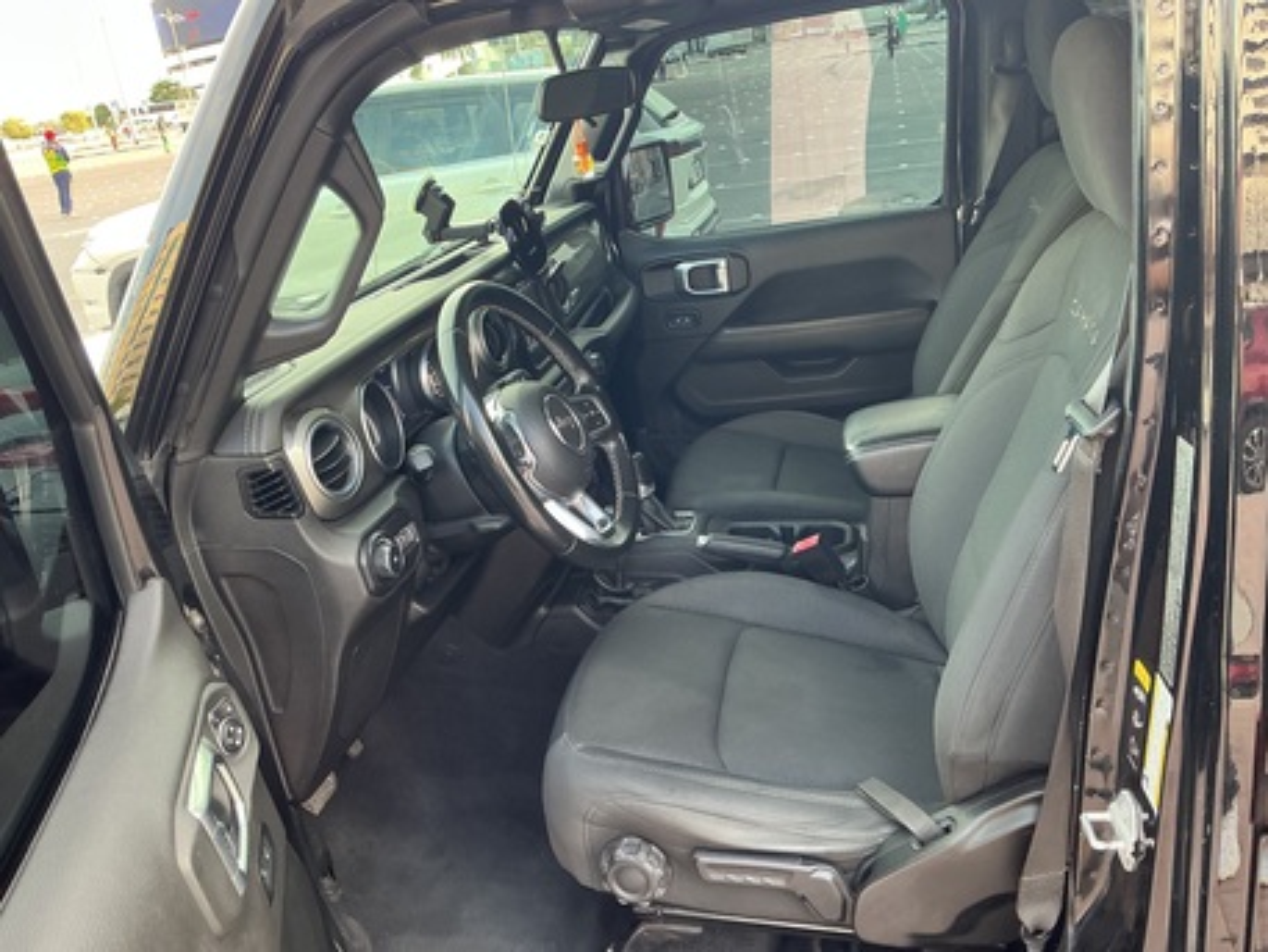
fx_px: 1063
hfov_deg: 61.6
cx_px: 634
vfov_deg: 48.2
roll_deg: +7.3
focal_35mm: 29
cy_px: 476
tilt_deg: -20.9
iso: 80
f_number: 1.8
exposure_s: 1/60
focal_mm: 3
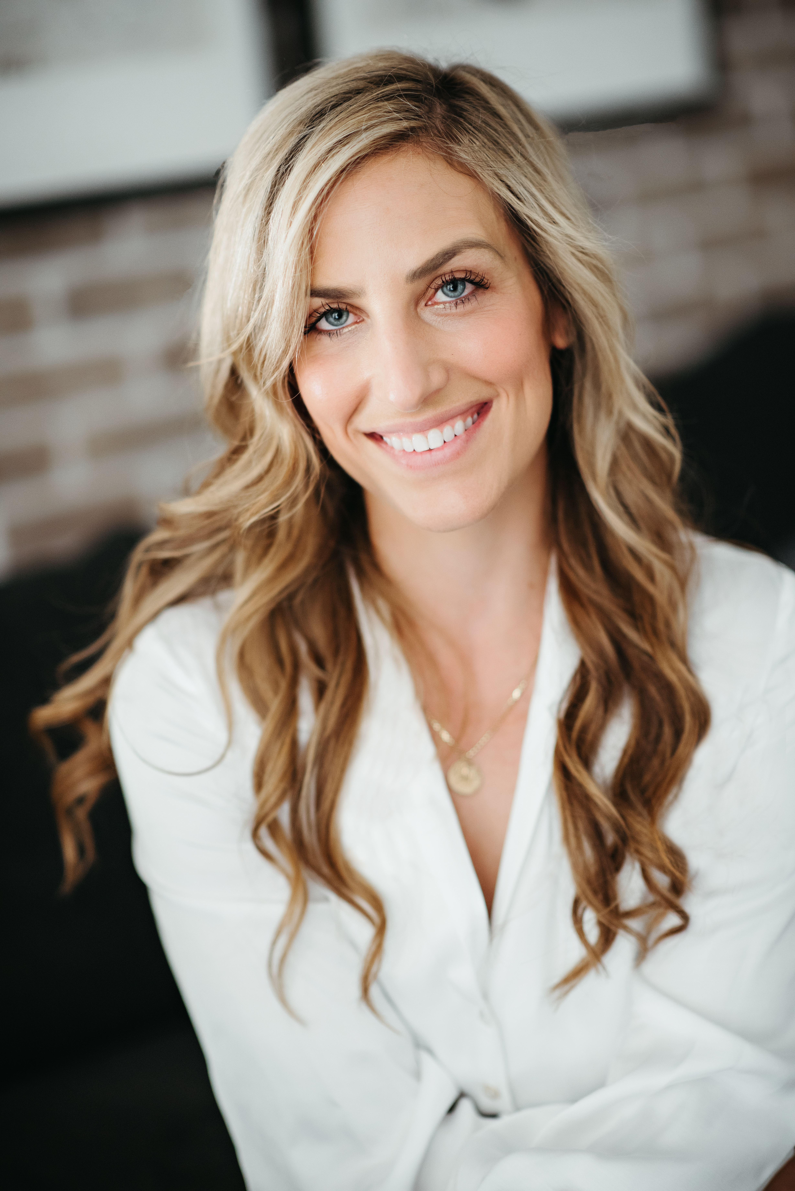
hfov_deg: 16.1
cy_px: 596
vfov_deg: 23.9
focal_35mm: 85
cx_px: 398
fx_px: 2813
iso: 800
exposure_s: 1/250
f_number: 1.6
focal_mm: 85
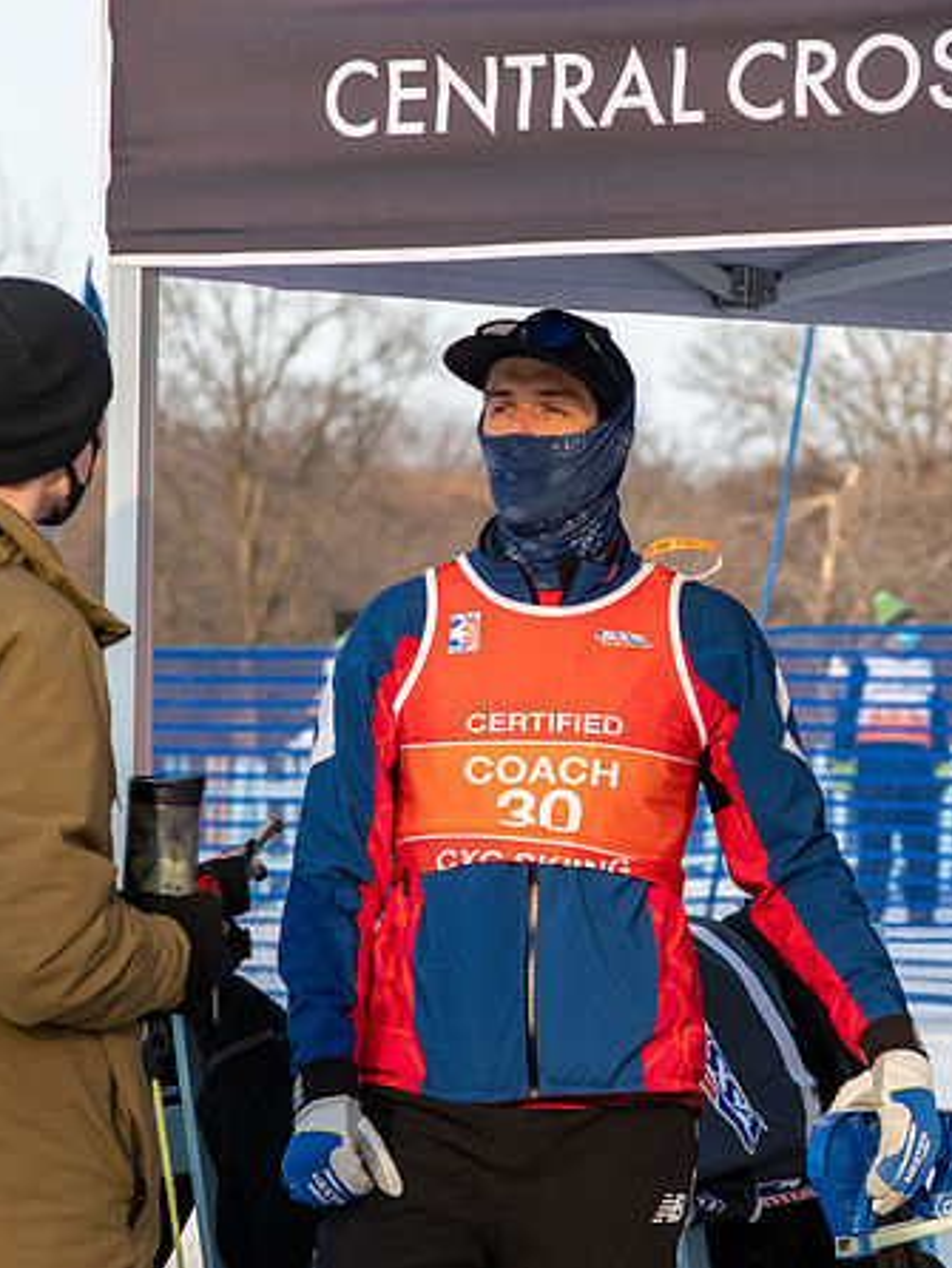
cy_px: 608
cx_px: 717
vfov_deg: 10.2
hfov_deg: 7.7
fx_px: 7070
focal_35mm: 193
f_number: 5
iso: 400
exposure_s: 1/640
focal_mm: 85
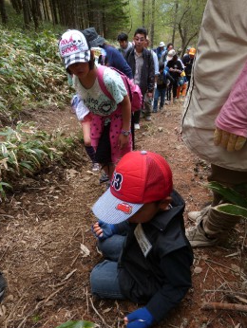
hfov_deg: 53.1
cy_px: 170
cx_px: 121
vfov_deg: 67.2
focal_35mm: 26
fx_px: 247
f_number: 4
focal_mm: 4.5
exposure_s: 1/100
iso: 100
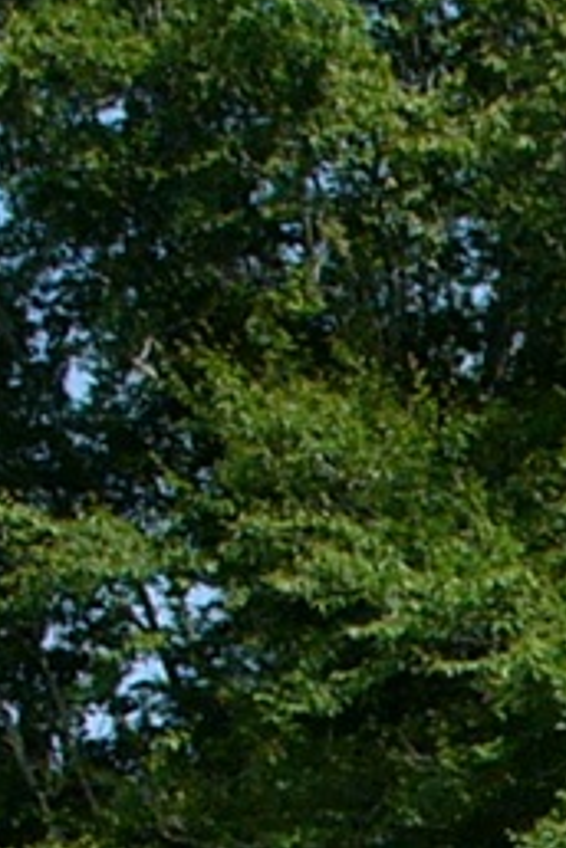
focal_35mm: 217
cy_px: 1650
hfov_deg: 6.0
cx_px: 1576
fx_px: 5117
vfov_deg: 9.0
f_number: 6.3
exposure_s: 1/320
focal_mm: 7
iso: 100
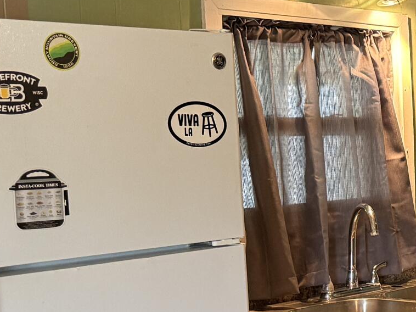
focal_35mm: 95
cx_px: 746
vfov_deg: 15.5
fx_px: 1141
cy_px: 250
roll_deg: -0.2
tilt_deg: -6.2
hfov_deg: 17.0
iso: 250
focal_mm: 6.76
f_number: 1.78
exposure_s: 1/60
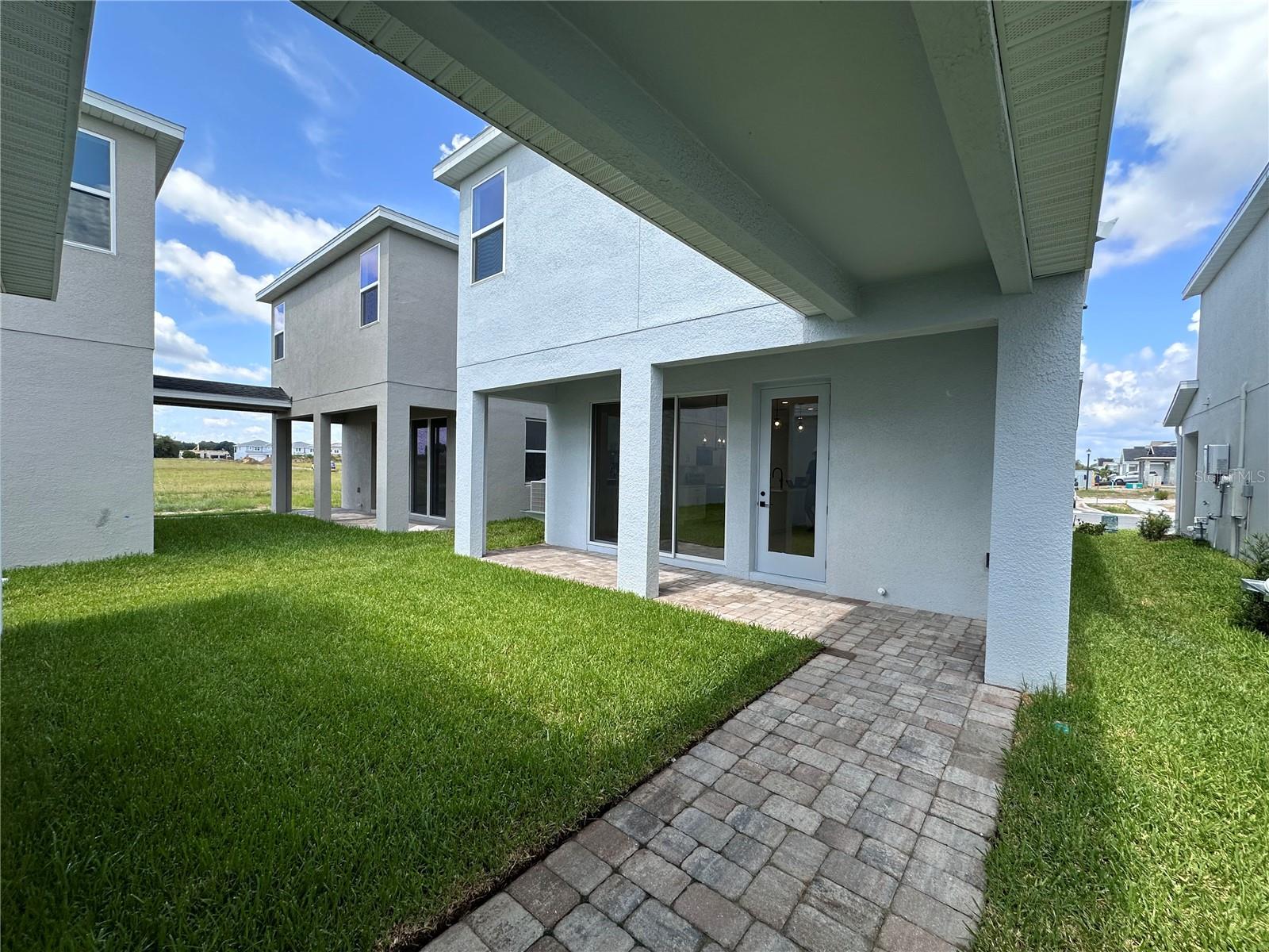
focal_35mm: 14
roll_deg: -1.9
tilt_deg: -0.9
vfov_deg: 85.7
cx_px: 634
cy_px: 476
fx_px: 513
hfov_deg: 102.1
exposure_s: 1/824
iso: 50
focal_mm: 2.22
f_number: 2.2
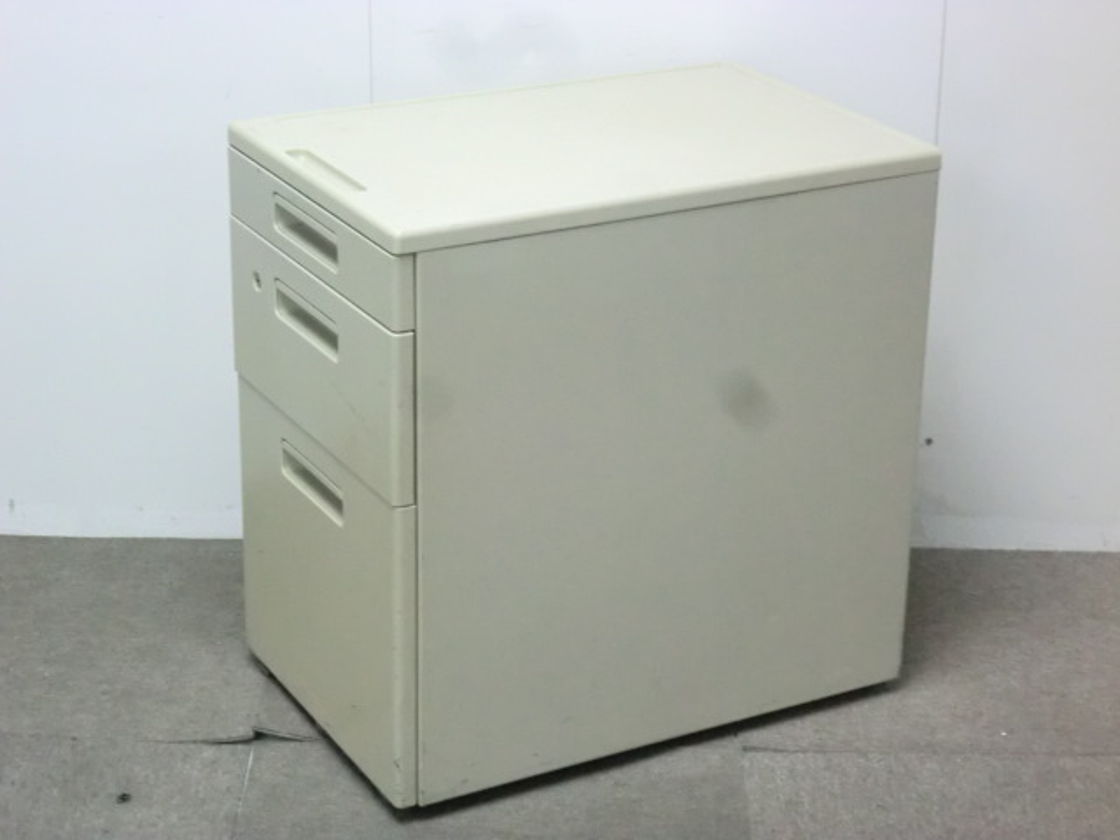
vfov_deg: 19.1
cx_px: 560
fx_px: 2491
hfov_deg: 25.3
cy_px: 420
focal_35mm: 77
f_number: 5.9
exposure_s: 1/20
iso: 800
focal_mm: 13.9
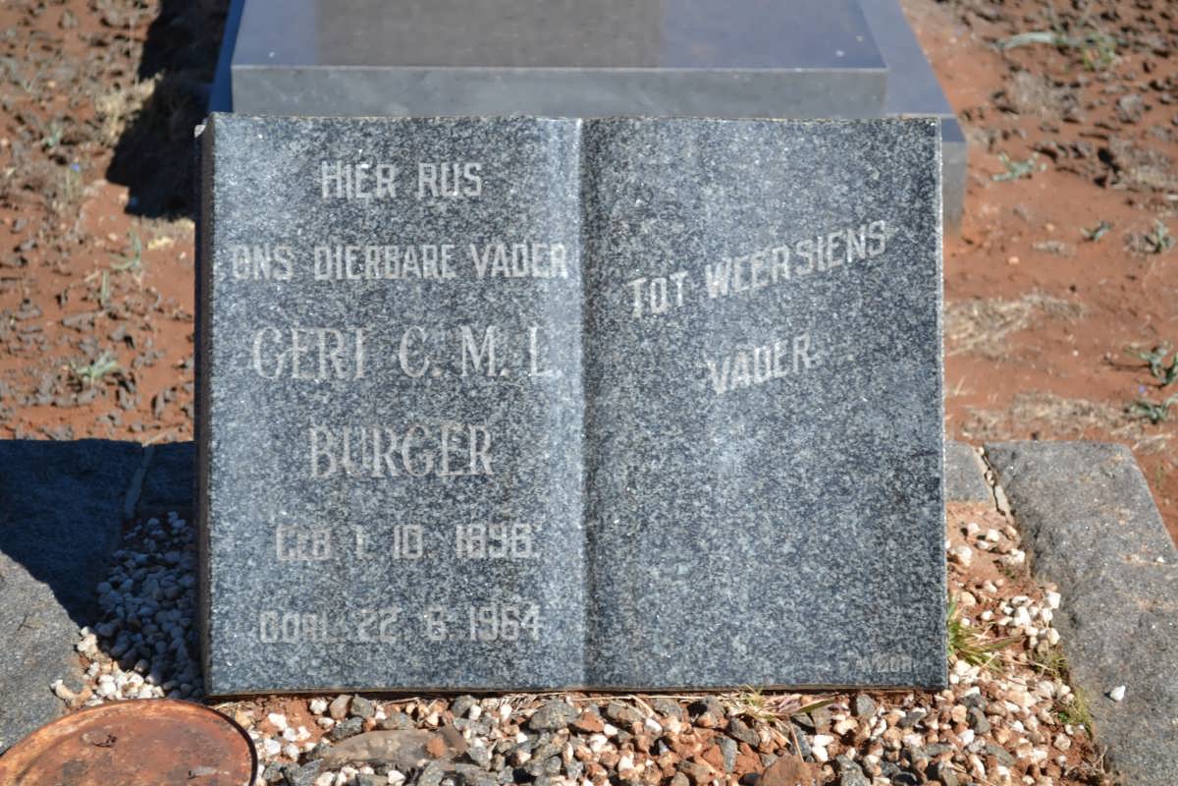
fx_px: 2699
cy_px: 393
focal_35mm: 82
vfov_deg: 16.6
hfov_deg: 24.6
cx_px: 589
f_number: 5.6
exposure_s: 1/125
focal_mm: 55
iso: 140
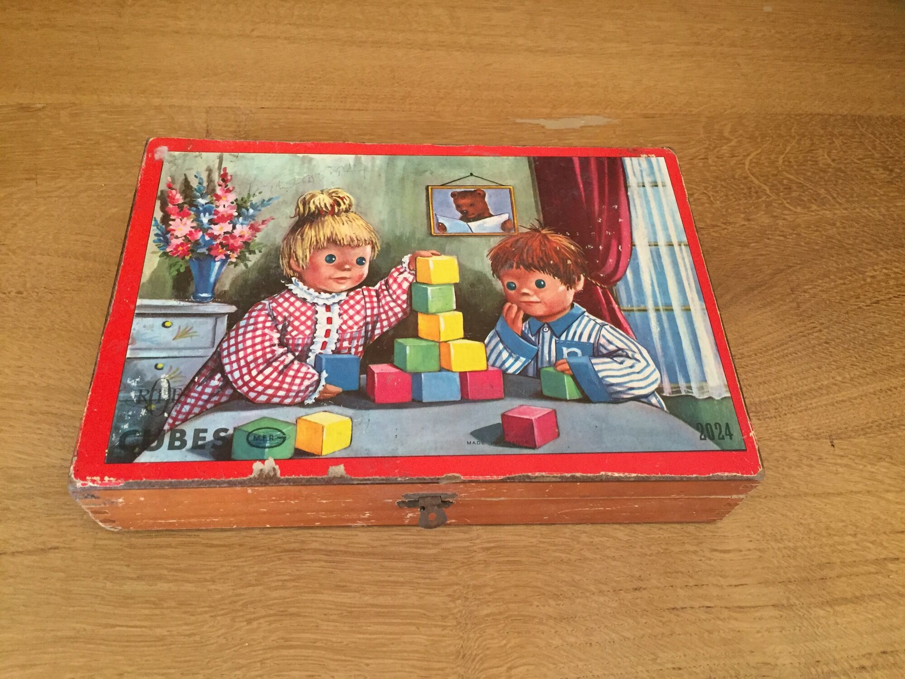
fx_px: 758
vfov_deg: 48.2
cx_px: 452
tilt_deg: -56.5
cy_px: 340
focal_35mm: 29
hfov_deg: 61.7
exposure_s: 1/33
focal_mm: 4.15
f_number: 2.2
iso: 250
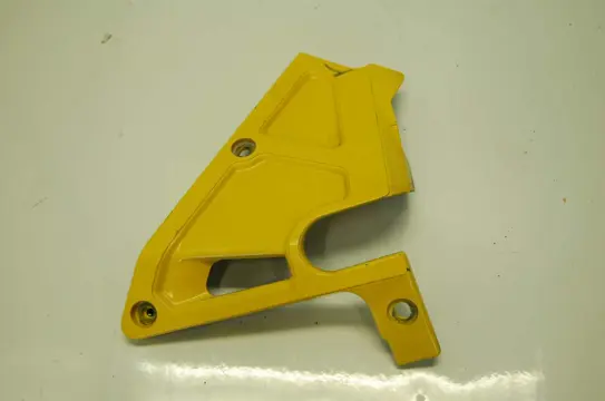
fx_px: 705
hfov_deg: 46.5
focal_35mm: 42
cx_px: 302
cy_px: 200
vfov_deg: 31.8
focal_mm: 28
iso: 400
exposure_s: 1/100
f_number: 5
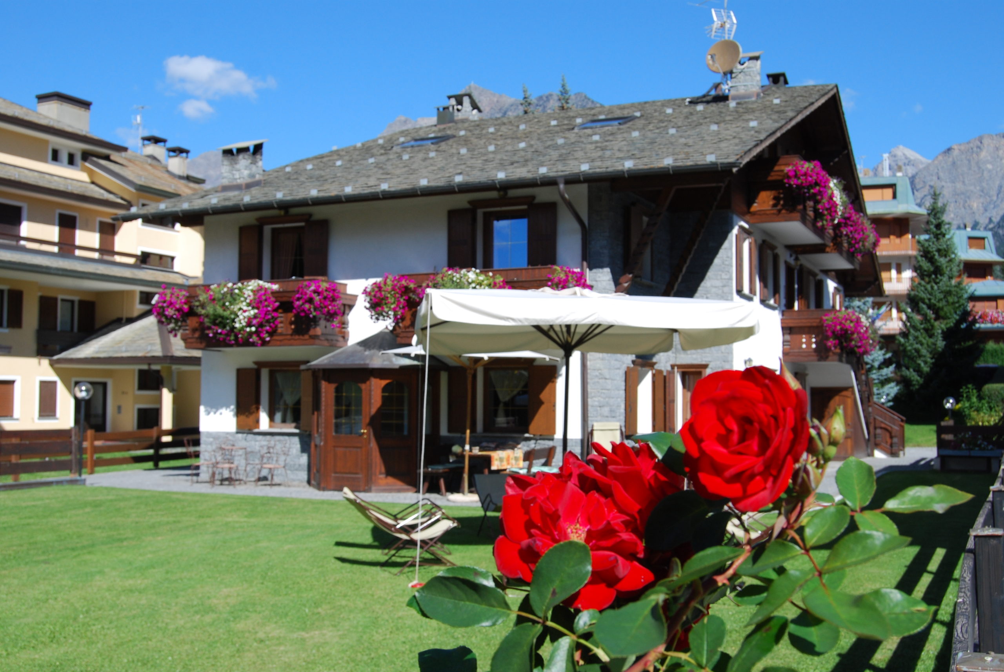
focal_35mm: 39
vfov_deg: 34.3
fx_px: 1089
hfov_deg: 49.5
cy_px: 336
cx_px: 502
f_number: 10
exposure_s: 1/250
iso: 180
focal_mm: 26
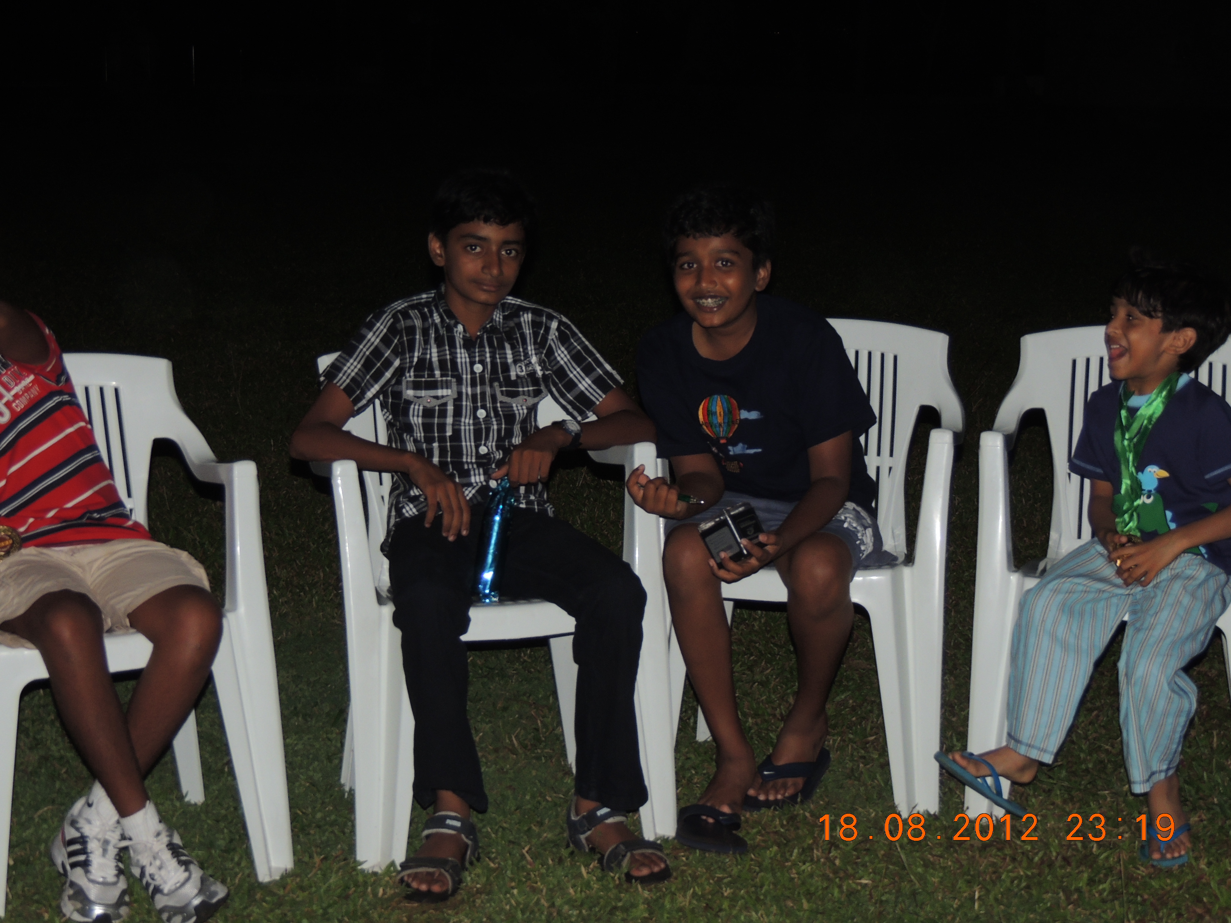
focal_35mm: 70
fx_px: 2489
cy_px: 462
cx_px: 616
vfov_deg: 21.0
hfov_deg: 27.8
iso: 220
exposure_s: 1/50
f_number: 3.9
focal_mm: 12.4
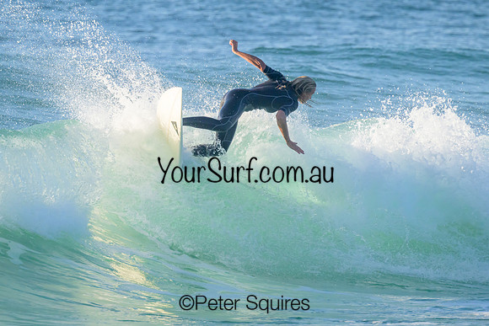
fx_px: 11573
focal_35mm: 852
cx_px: 198
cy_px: 183
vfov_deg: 1.6
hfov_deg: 2.4
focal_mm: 660
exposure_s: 1/2000
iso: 1400
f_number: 11
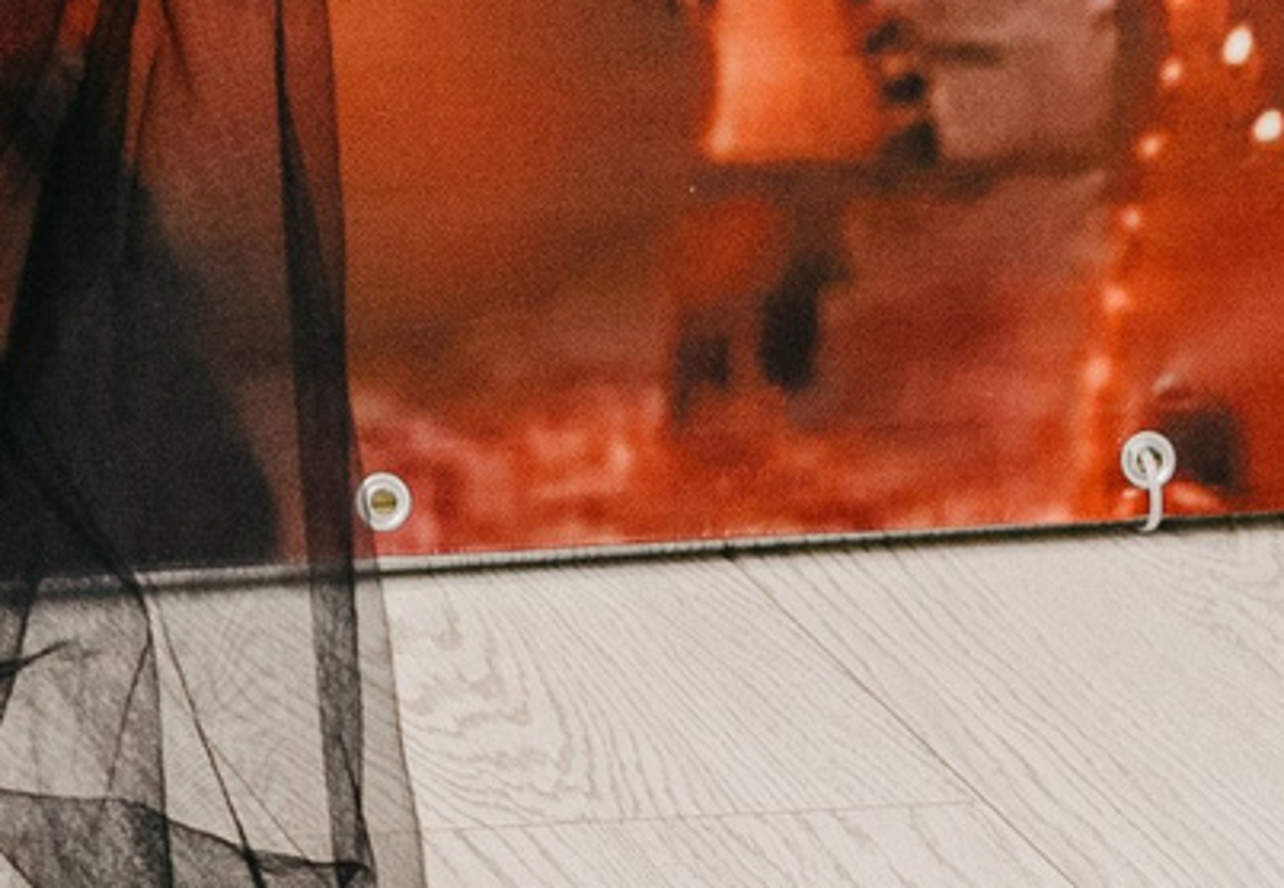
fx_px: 8911
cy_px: -961
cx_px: -1137
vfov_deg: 5.6
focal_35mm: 247
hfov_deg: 7.9
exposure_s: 1/160
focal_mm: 35
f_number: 4.5
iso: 320
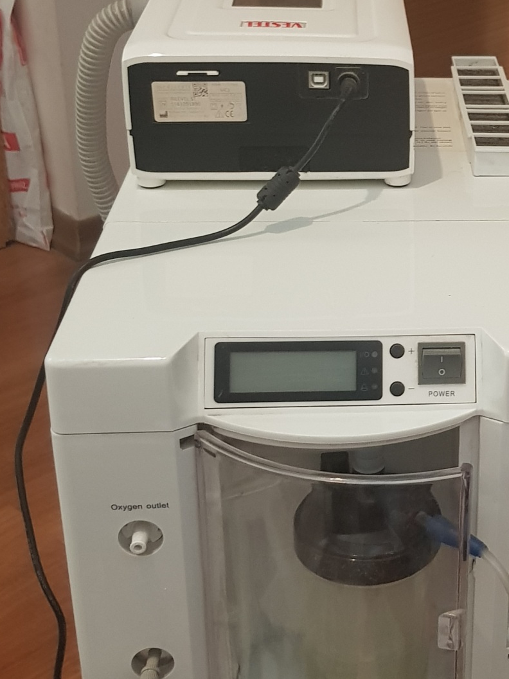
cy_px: 252
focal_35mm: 63
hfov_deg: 22.4
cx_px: 505
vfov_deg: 30.6
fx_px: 1236
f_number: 1.7
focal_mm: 4.2
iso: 250
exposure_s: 1/10
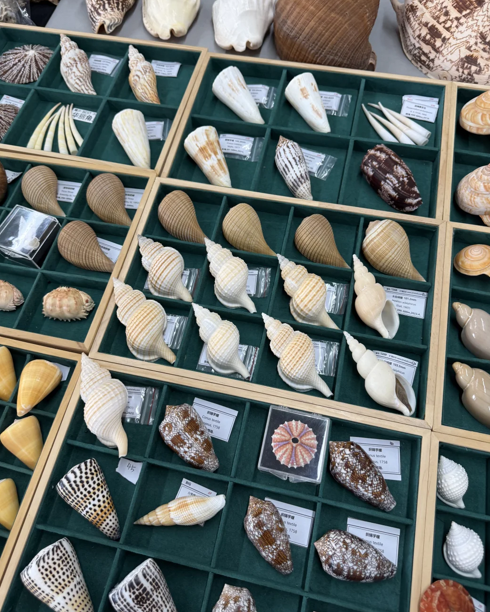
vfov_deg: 66.0
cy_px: 287
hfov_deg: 54.9
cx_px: 247
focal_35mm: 26
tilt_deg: -63.5
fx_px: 471
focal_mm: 6.76
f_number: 1.78
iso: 125
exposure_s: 1/121
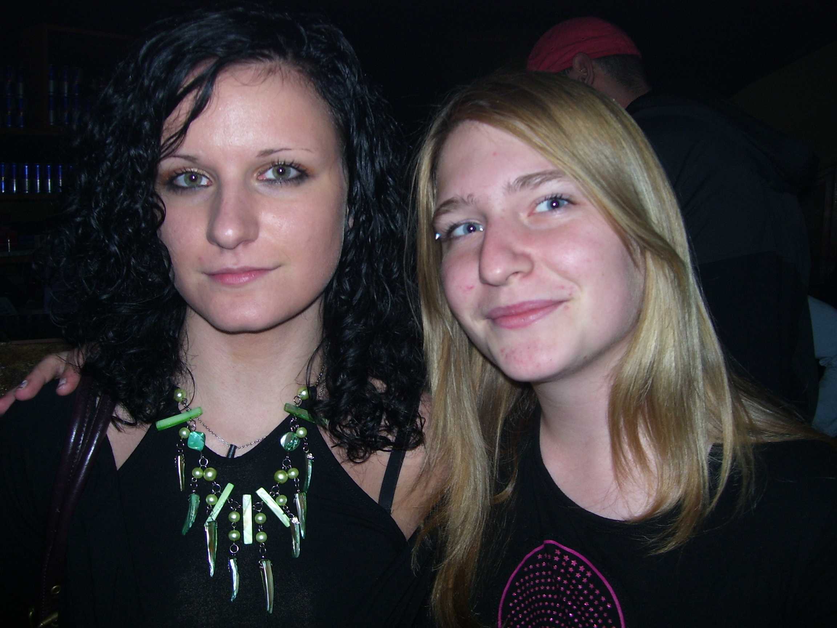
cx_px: 418
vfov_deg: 39.7
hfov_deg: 51.4
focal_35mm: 36
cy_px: 314
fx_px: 870
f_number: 2.7
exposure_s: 1/60
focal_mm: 6
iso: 80
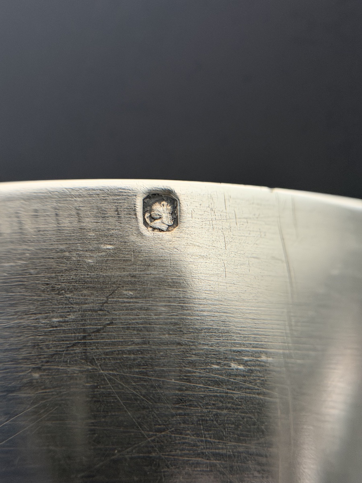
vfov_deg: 39.7
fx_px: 669
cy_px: 242
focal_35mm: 48
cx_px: 181
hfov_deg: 30.3
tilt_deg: -51.5
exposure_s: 1/33
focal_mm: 6.76
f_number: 1.78
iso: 500
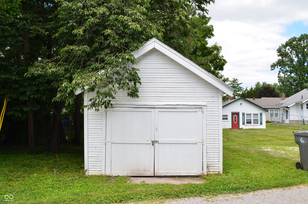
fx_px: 282
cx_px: 154
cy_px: 102
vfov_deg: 39.8
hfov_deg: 57.3
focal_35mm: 33
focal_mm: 22
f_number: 10
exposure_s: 1/250
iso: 250
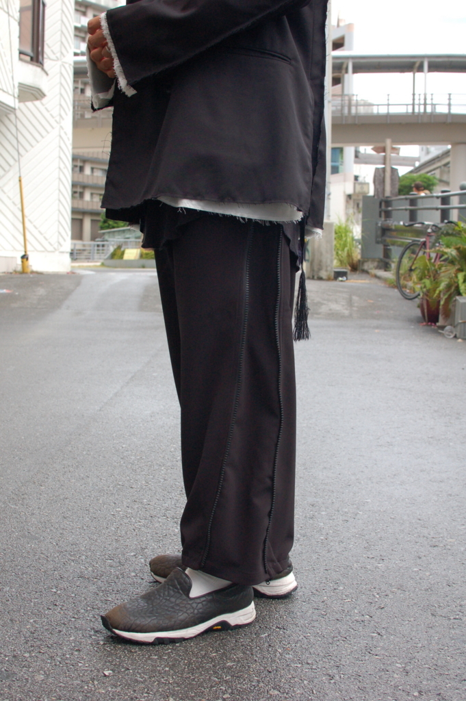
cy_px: 350
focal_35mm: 52
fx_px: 1021
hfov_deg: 25.7
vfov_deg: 37.9
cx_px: 233
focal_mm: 35
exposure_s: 1/250
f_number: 8
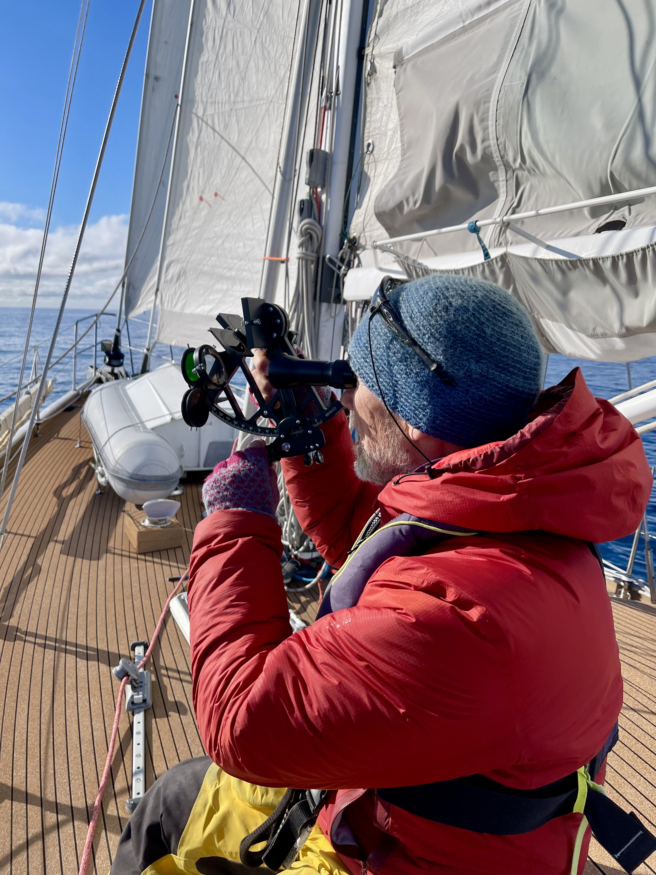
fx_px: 632
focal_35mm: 25
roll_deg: +0.2
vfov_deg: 69.4
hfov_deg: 54.9
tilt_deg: -9.0
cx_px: 328
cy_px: 438
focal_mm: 5.1
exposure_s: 1/4525
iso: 32
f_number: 1.6
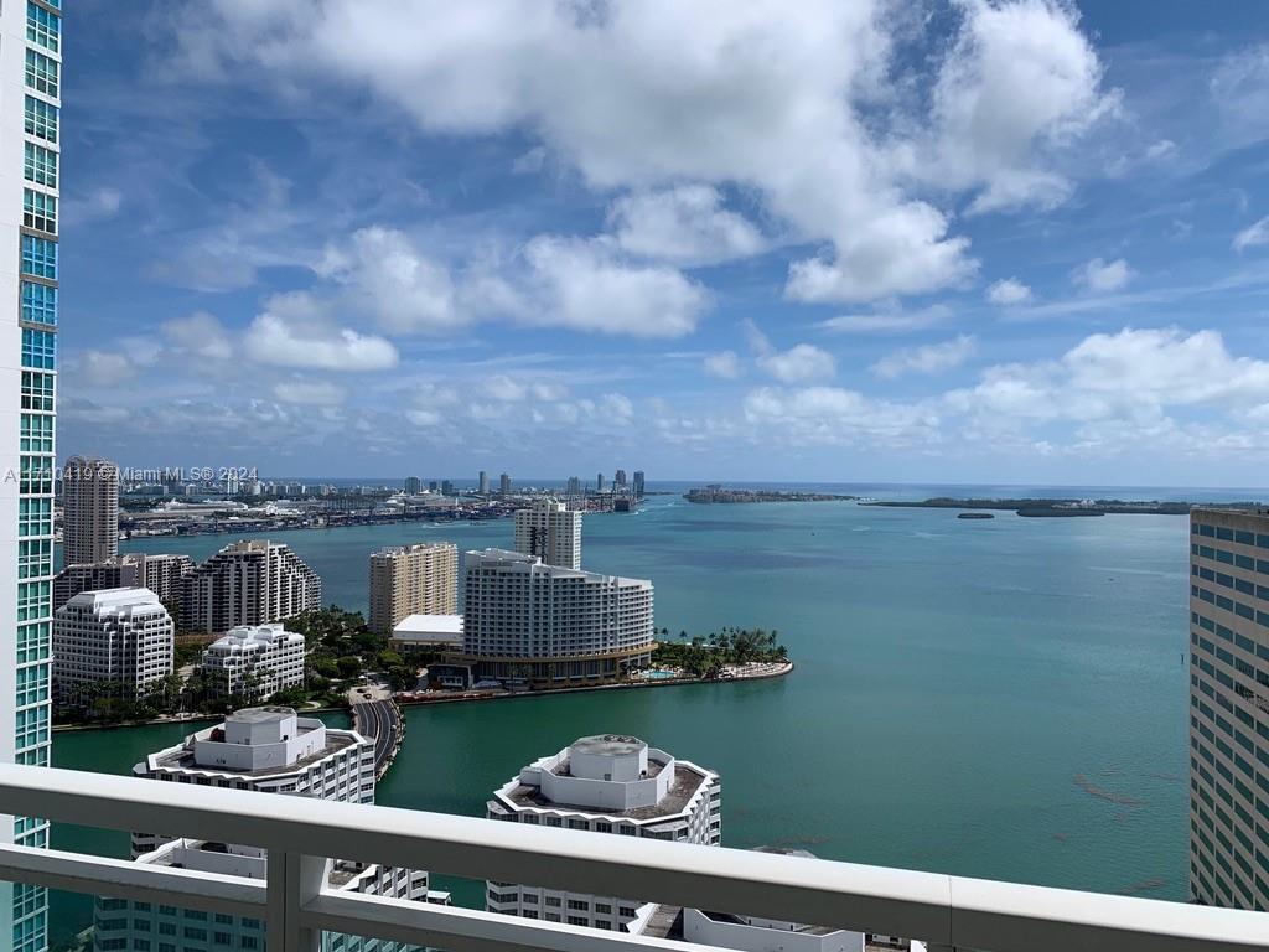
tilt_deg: -0.1
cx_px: 634
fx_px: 953
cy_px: 476
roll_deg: -0.1
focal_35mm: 26
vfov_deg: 53.1
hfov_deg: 67.3
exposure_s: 1/5405
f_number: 1.8
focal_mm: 4.25
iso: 25
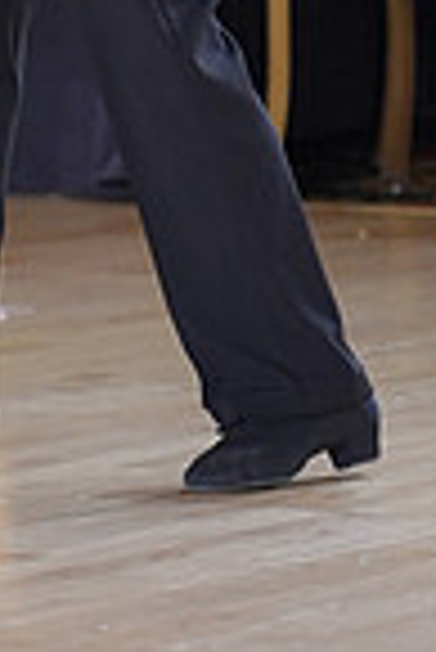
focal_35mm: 552
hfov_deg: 2.5
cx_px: -281
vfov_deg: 3.7
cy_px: -297
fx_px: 10003
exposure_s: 1/500
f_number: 2
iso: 640
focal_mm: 92
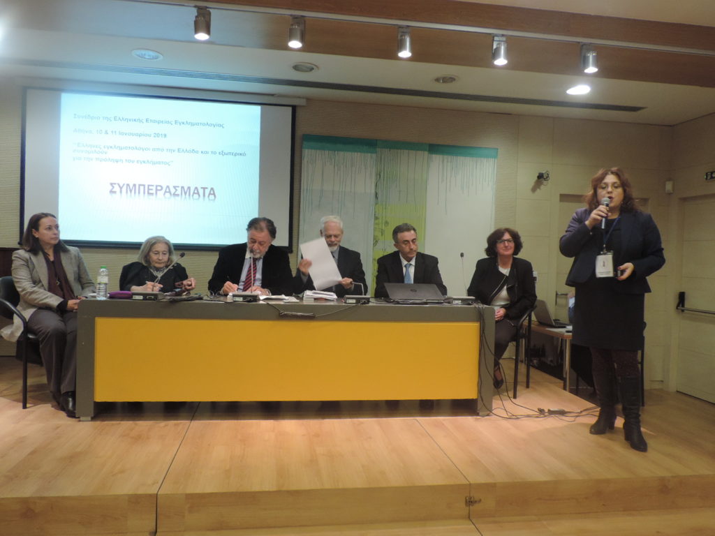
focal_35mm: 28
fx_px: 578
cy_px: 268
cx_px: 358
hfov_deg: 63.4
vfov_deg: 49.7
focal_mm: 4.9
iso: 400
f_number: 3.1
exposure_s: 1/25
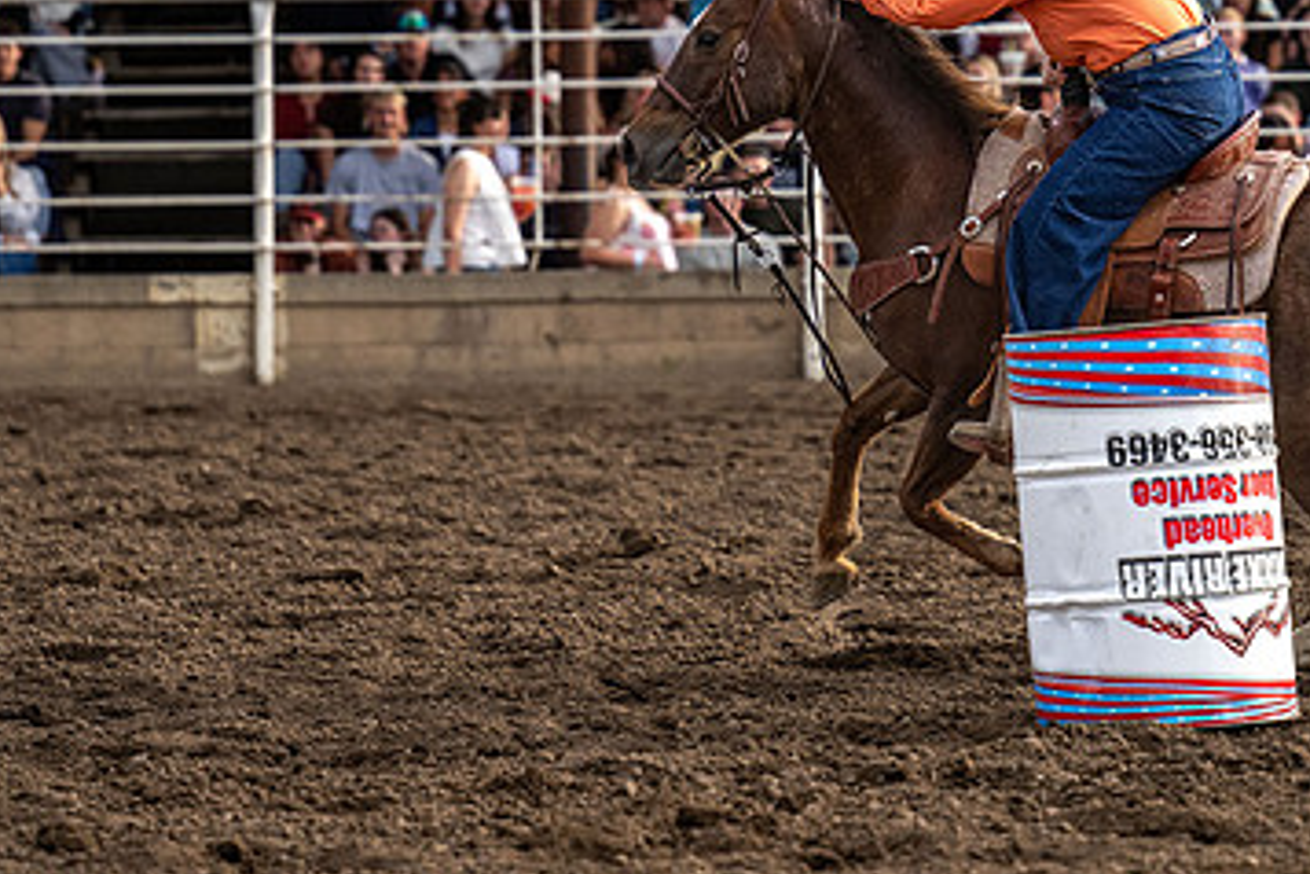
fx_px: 9533
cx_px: 874
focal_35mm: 262
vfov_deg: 5.2
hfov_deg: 7.9
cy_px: 141
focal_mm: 130
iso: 1250
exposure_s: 1/8000
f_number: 2.8
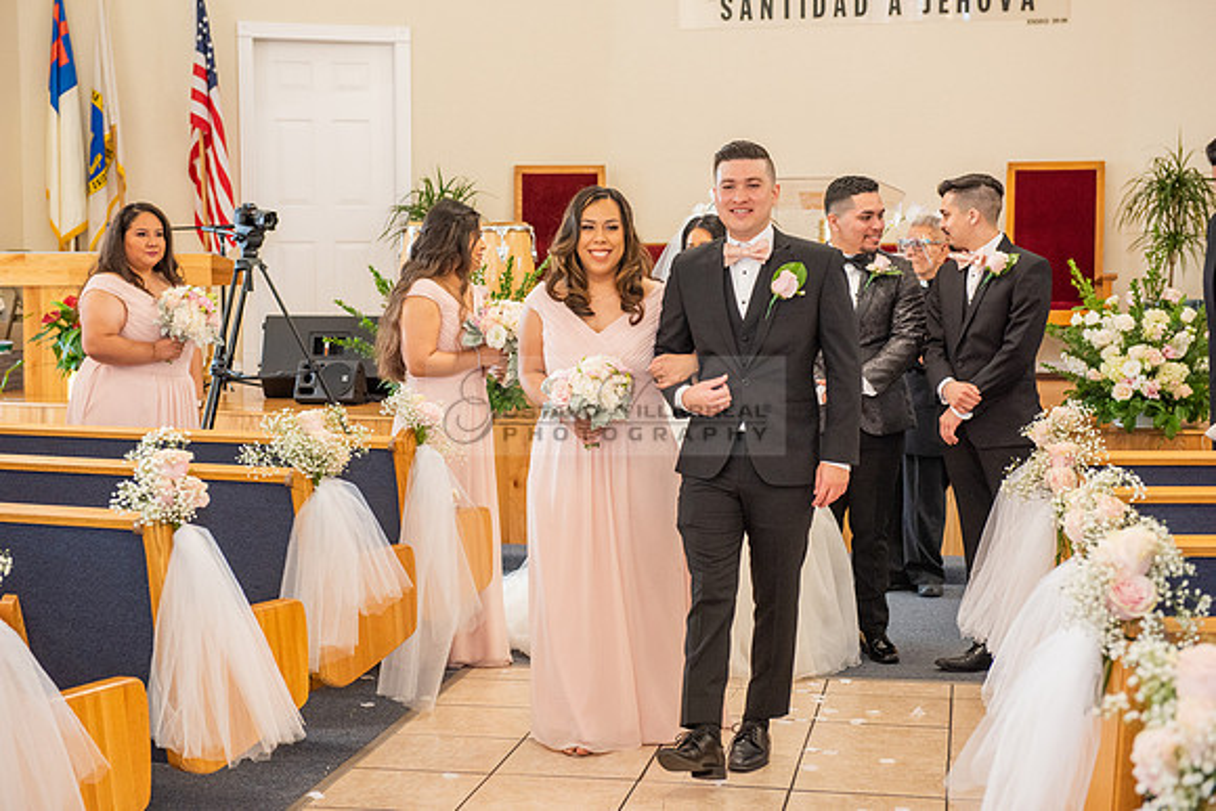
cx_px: 608
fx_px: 2027
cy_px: 406
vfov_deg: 22.6
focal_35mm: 60
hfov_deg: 33.4
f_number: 5
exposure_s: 1/100
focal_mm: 60
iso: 1250
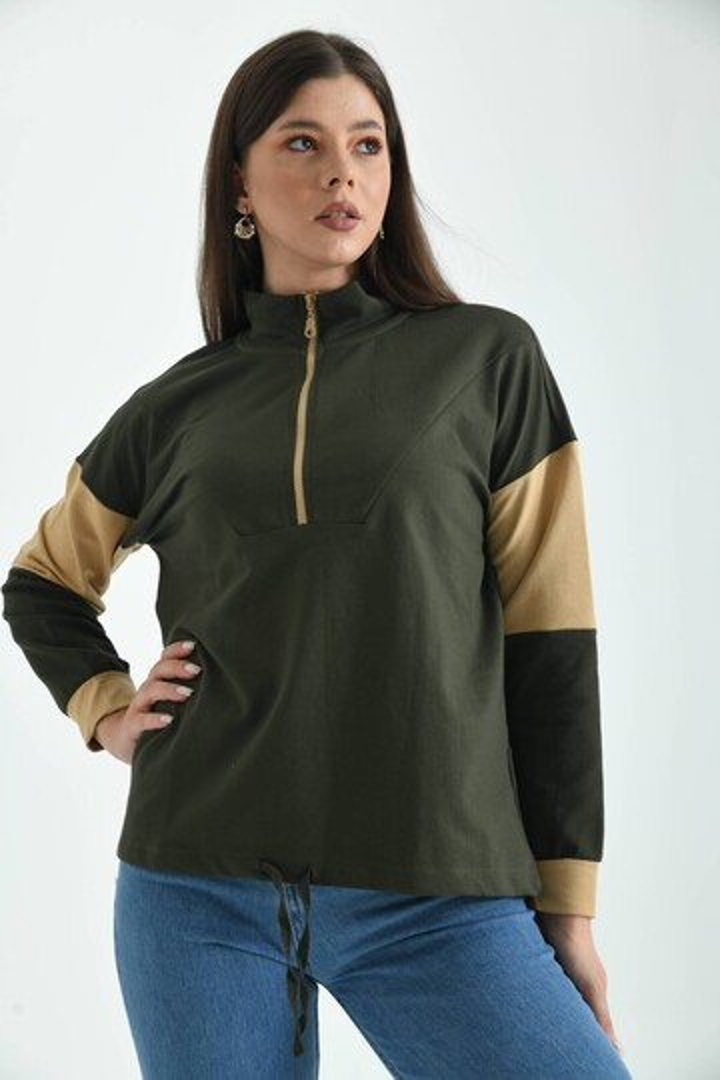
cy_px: 540
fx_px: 1650
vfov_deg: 36.2
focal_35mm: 55
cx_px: 360
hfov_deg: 24.6
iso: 100
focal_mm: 55
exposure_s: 1/125
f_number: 6.3
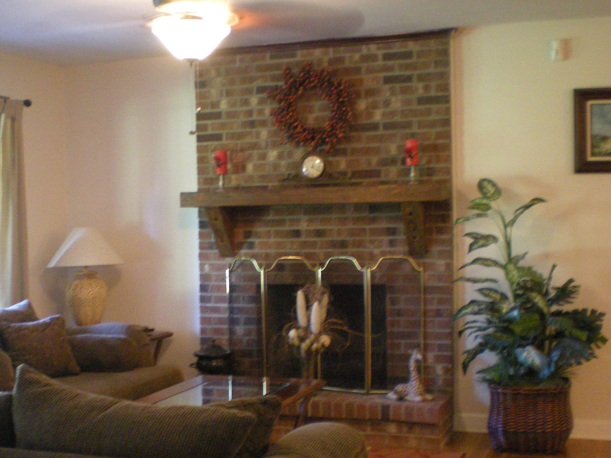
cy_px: 276
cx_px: 200
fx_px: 953
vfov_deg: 27.0
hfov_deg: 35.2
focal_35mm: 54
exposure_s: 1/8
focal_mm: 6.3
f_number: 3.1
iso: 367
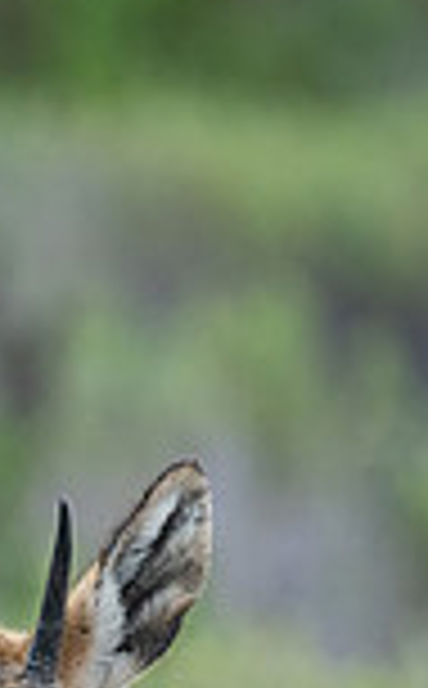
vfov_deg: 1.2
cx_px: -212
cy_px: 836
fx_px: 33809
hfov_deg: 0.7
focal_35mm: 1803
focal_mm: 600
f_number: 5.6
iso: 2000
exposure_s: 1/200
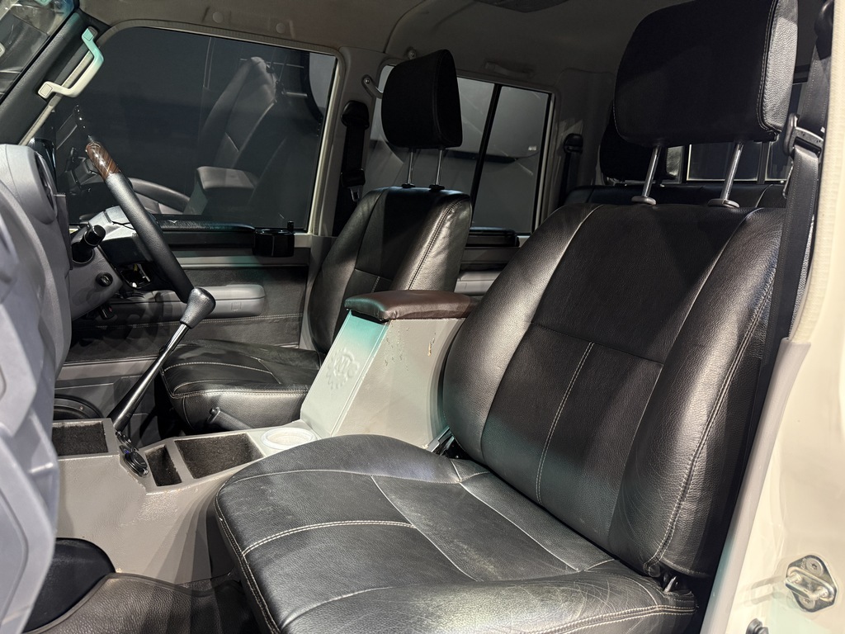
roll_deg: -4.1
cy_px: 317
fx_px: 586
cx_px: 422
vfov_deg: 56.8
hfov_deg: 71.6
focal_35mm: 24
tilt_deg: -12.1
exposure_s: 1/100
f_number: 1.78
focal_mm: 6.76
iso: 400
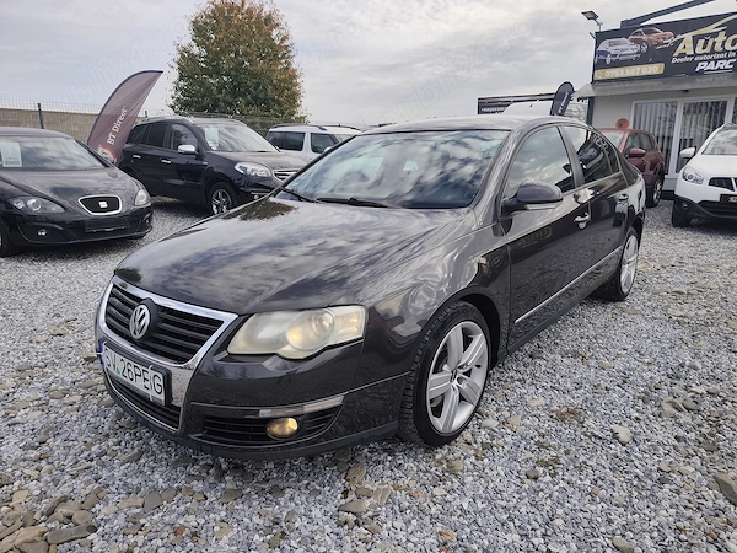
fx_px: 490
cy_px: 276
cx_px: 368
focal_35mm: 23
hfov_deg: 73.9
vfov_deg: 58.9
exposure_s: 1/586
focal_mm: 6.19
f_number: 1.65
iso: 50
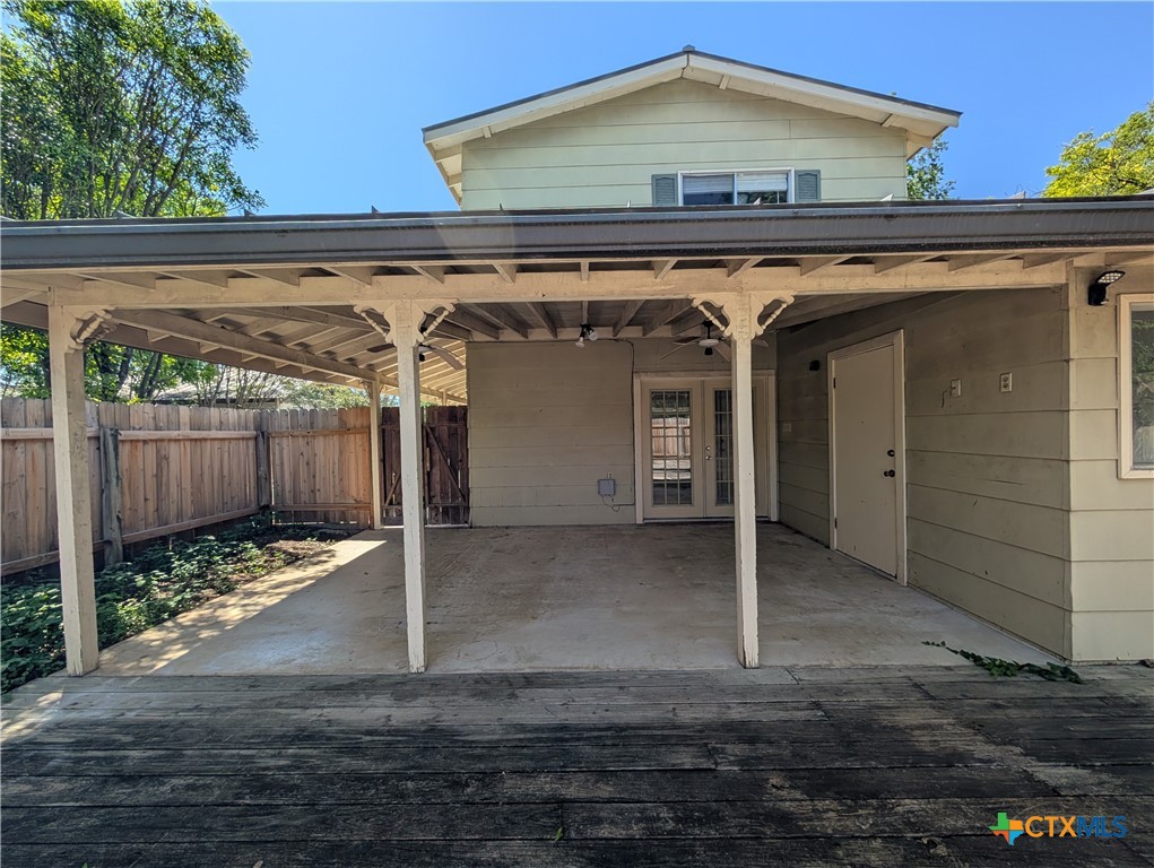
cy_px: 434
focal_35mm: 12
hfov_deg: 110.5
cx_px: 577
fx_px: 400
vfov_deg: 94.6
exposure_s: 1/1721
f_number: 1.7
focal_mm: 2.02
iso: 45
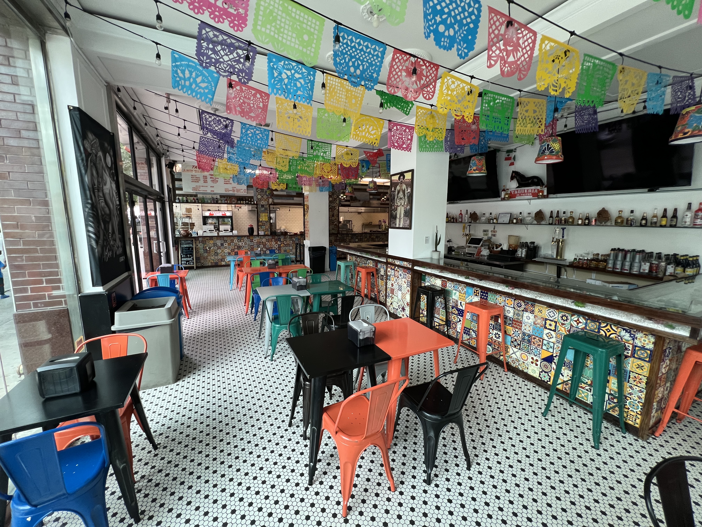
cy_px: 264
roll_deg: -0.2
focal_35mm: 13
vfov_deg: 89.9
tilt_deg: -9.2
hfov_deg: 106.2
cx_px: 351
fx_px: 264
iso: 160
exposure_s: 1/120
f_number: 1.8
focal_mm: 1.57
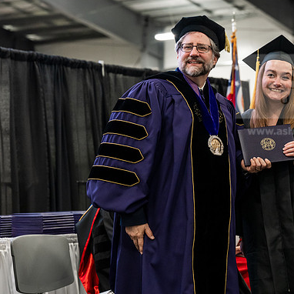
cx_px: 212
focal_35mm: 111
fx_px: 1067
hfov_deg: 15.6
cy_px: 147
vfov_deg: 15.7
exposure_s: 1/200
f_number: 4.5
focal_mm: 86
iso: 4000
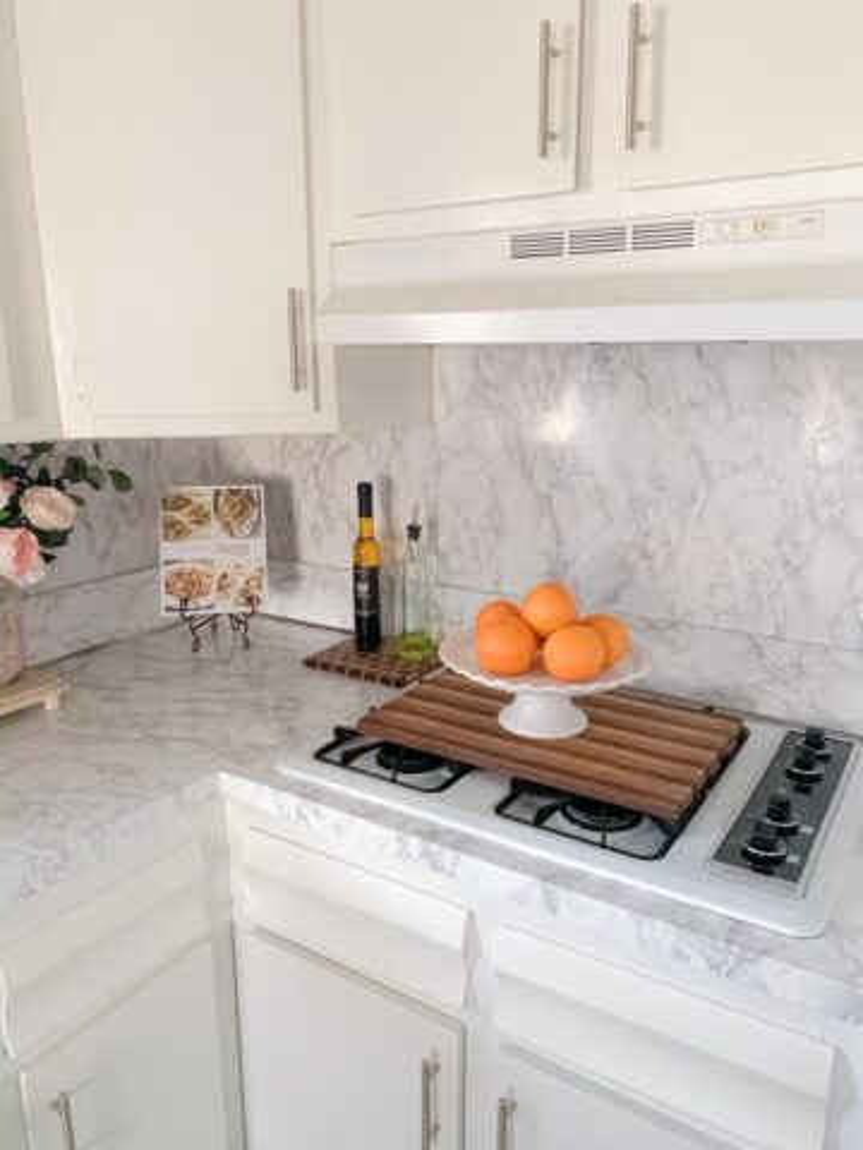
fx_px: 864
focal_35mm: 26
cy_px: 575
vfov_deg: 67.3
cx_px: 432
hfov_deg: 53.1
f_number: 1.8
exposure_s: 1/60
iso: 250
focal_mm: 4.25
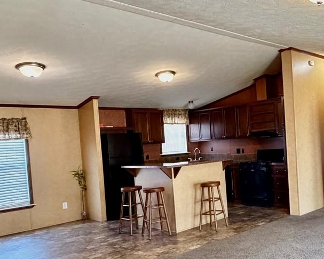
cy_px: 147
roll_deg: +3.2
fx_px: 345
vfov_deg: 41.1
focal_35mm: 36
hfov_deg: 46.9
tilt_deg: -1.5
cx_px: 270
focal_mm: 2.22
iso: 640
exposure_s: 1/60
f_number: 2.2
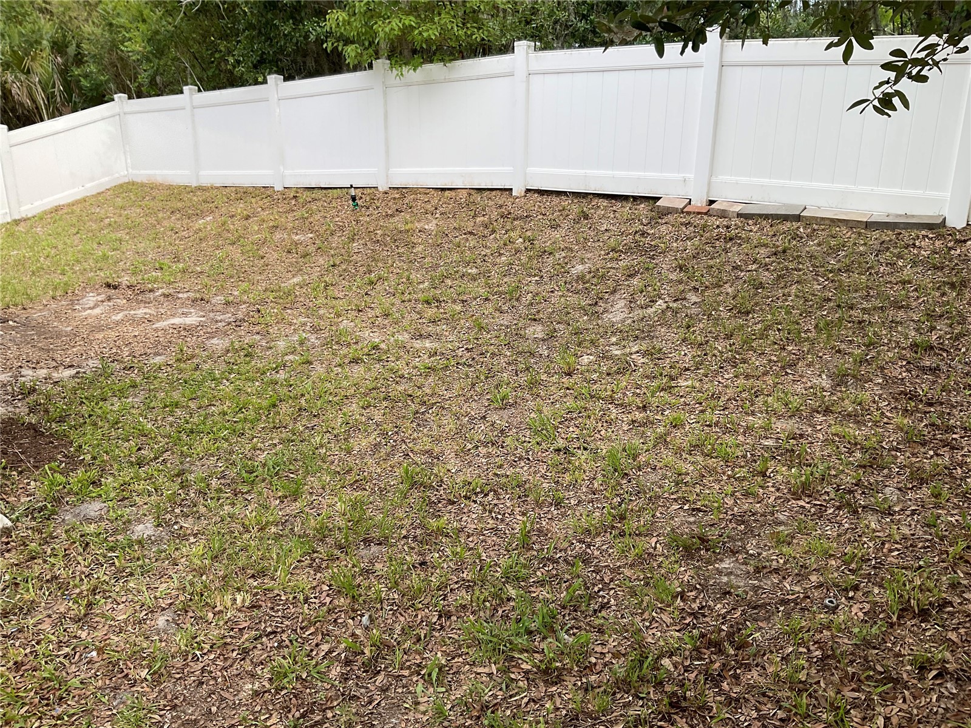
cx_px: 486
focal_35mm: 29
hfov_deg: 61.7
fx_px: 813
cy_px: 364
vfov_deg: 48.2
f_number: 1.8
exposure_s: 1/650
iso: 16
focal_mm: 3
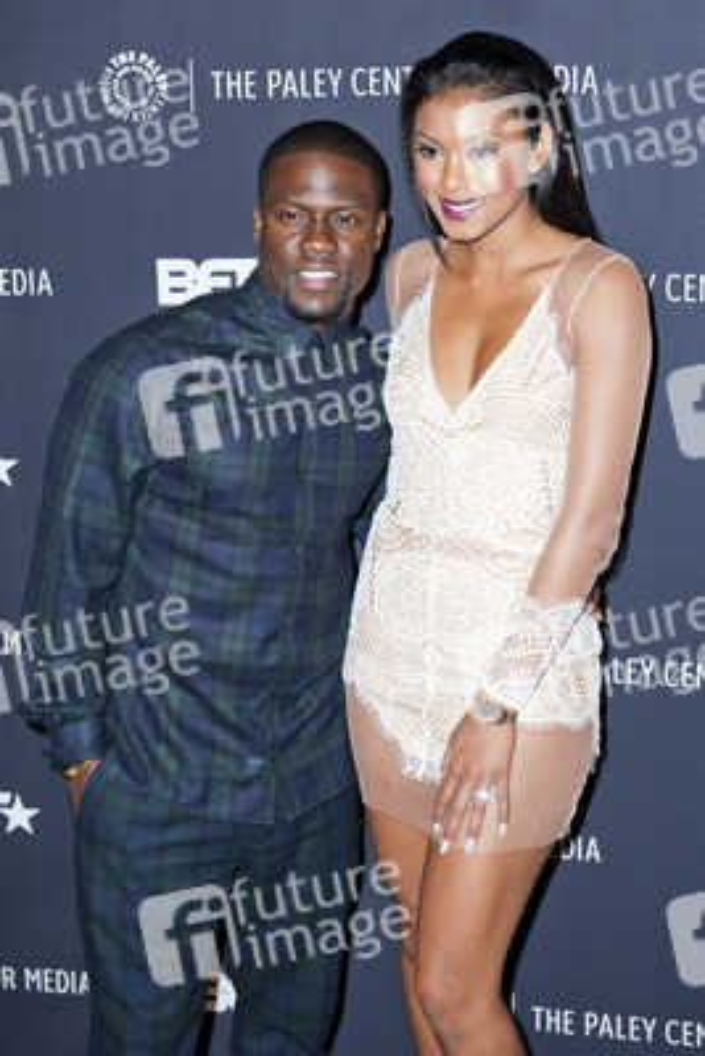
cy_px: 528
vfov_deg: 34.5
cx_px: 352
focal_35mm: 58
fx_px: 1702
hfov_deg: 23.4
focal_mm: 58
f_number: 4.5
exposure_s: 1/320
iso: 400
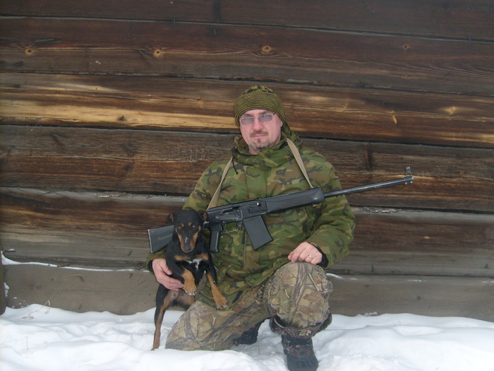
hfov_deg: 52.6
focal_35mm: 35
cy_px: 186
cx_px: 247
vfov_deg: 40.7
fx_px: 499
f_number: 2.8
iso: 100
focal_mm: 5.8
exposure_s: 1/45
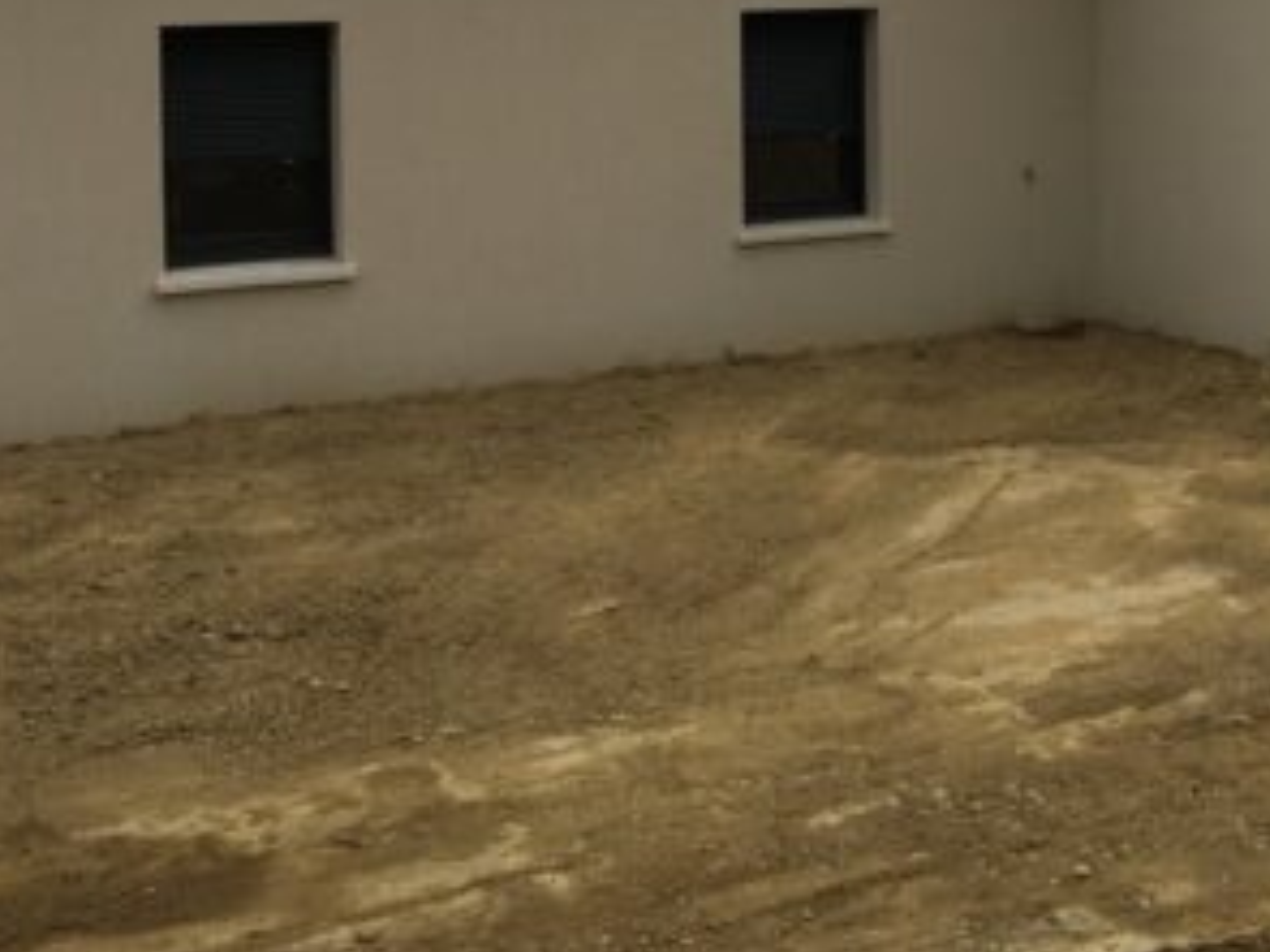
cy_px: 22
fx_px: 2310
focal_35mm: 63
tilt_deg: -2.0
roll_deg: +0.2
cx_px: 913
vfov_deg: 22.5
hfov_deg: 30.3
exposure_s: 1/1789
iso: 25
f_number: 2.2
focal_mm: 4.15
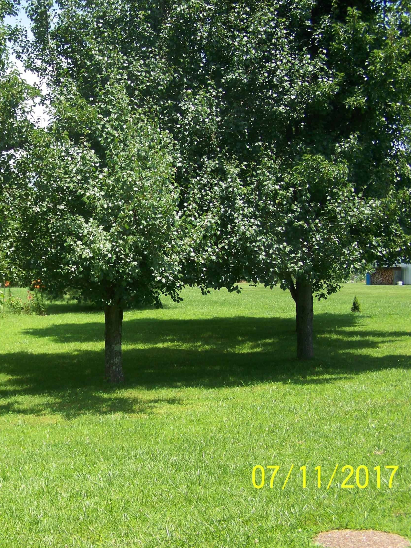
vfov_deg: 37.5
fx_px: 807
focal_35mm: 51
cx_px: 71
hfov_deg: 27.9
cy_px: 272
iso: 64
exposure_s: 1/400
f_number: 2.8
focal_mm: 6.3
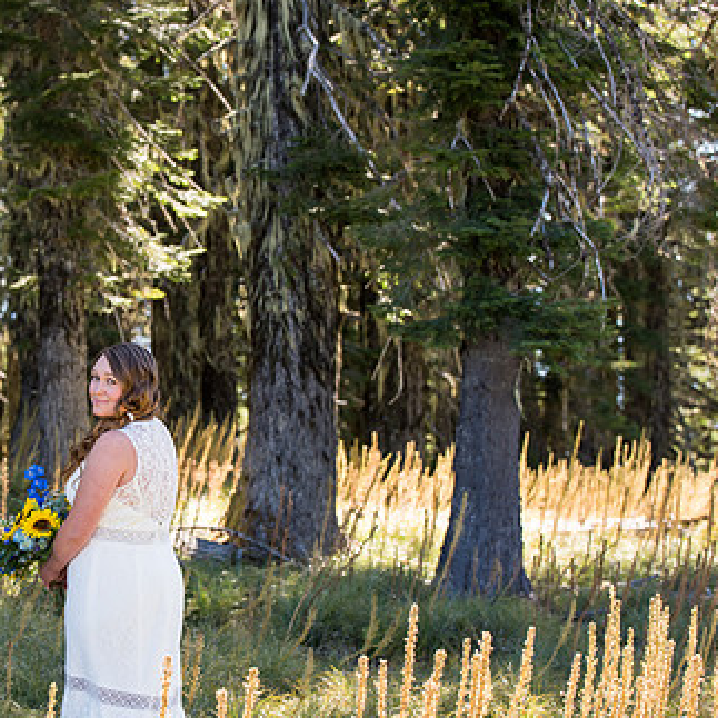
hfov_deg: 16.1
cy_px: 401
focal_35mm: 107
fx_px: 2511
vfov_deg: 16.3
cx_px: 122
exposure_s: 1/400
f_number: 4
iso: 200
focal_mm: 70
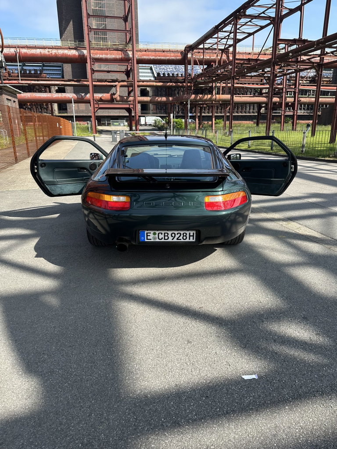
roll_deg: +1.8
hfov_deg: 56.8
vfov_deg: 71.6
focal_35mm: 24
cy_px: 224
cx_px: 168
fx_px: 312
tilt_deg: -18.5
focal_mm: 6.86
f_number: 1.78
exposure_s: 1/1880
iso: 80
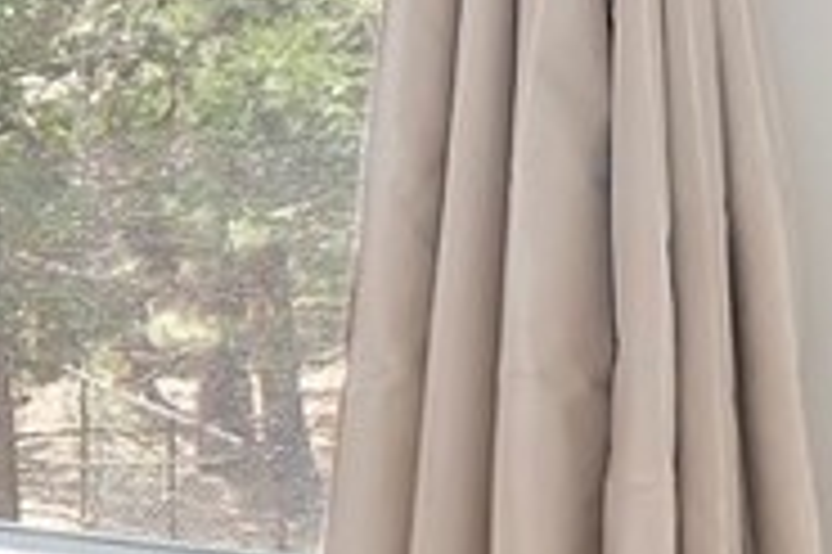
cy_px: 182
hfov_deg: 13.7
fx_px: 1916
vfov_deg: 16.4
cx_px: -1327
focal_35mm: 83
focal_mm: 10
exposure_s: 1/30
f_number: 8
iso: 400
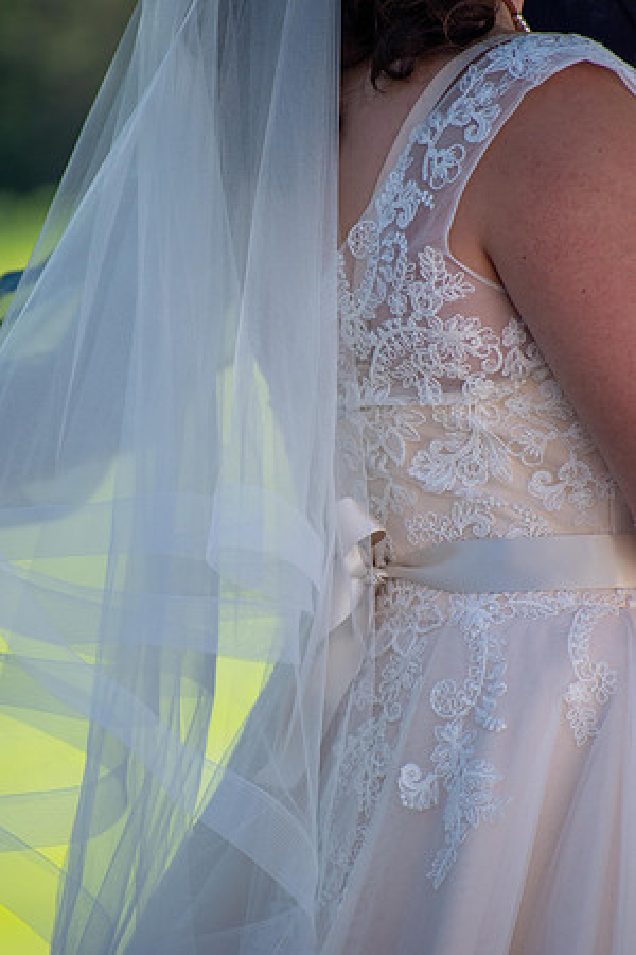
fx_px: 11924
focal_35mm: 450
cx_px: 318
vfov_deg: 4.6
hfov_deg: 3.1
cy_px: 478
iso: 400
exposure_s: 1/1000
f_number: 6.3
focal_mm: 300
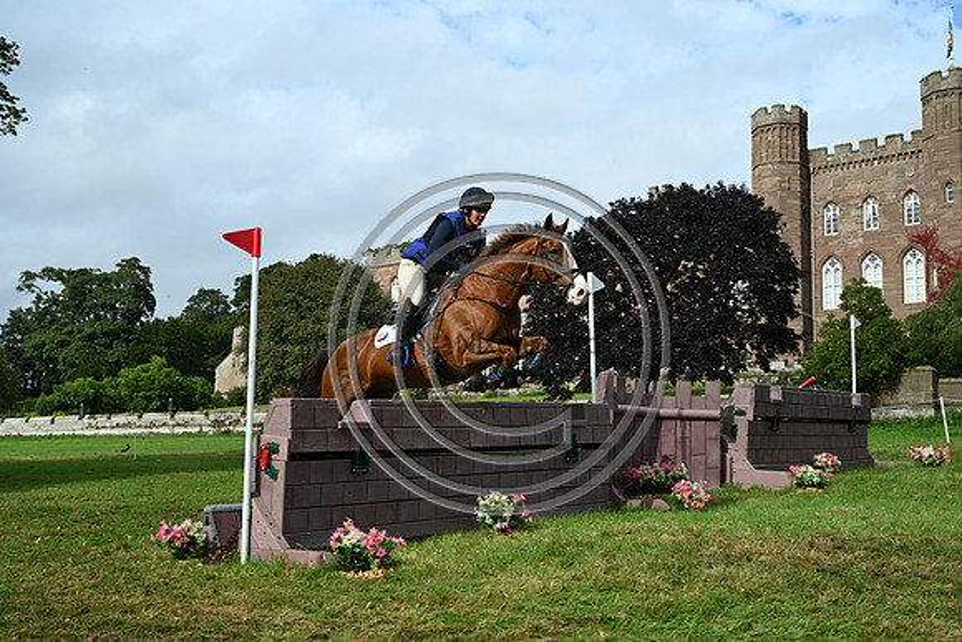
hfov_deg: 48.4
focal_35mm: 40
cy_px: 321
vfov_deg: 33.4
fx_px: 1069
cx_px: 481
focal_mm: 40
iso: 250
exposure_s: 1/1250
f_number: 5.6
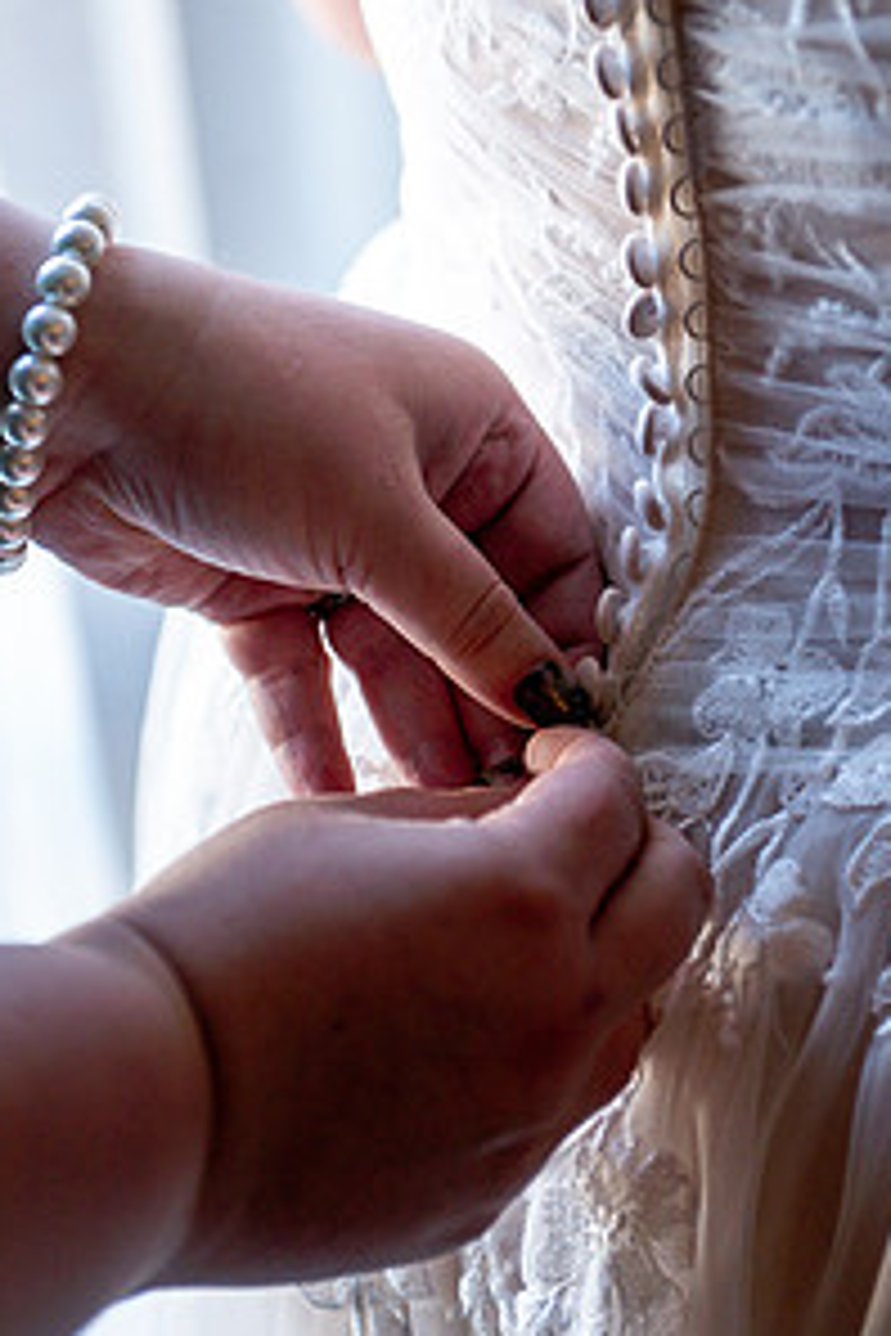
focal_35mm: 106
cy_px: 495
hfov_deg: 12.9
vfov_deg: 19.2
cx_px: 580
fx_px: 3935
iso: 1000
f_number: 2.8
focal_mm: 70
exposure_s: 1/160
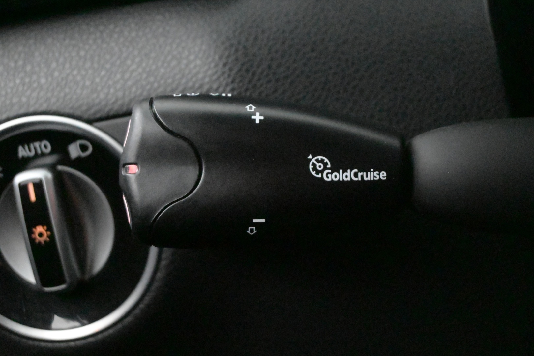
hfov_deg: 31.9
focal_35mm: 63
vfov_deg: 21.6
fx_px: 934
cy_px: 178
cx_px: 267
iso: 25600
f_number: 5.6
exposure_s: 1/60
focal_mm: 42
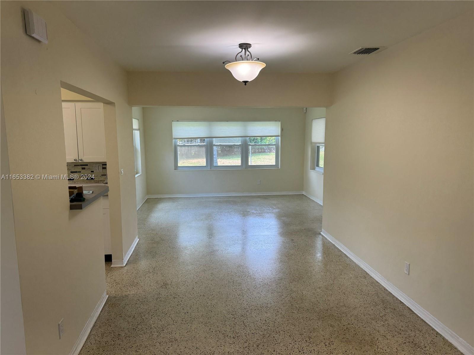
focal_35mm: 24
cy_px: 178
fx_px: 329
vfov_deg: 56.8
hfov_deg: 71.6
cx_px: 237
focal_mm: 6.76
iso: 64
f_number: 1.78
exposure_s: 1/155
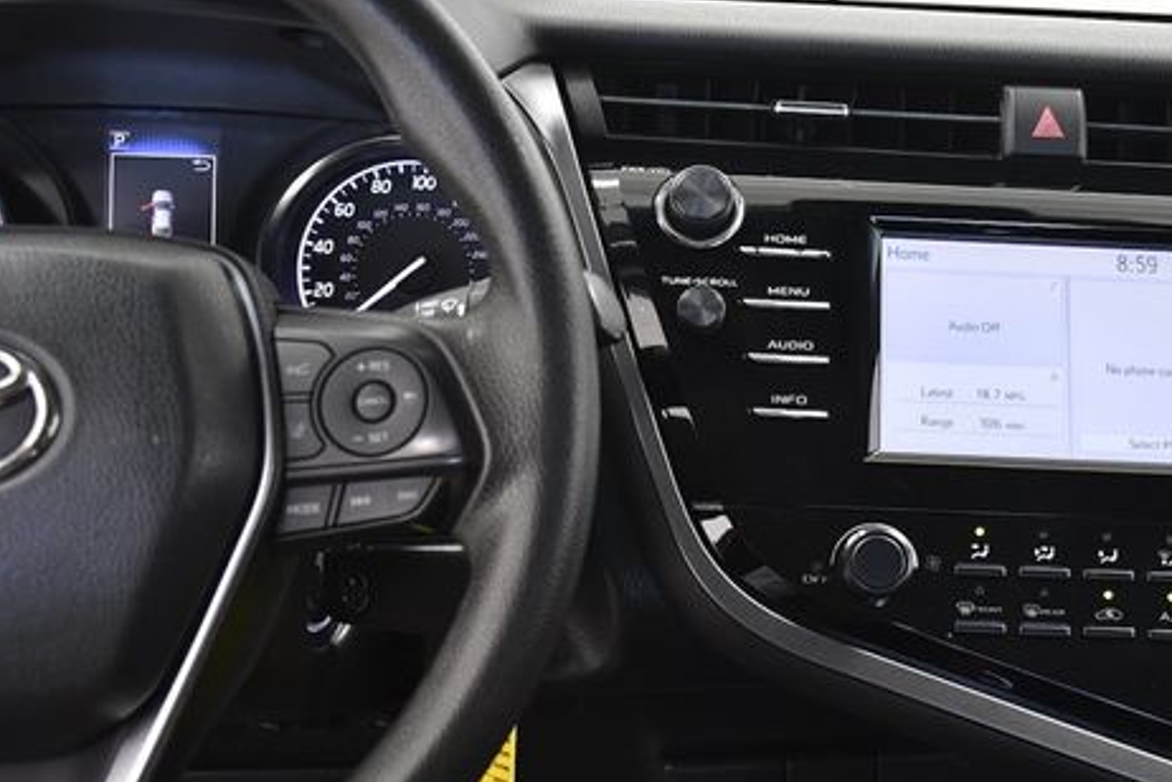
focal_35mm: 54
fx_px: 1758
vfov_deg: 25.0
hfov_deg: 36.6
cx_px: 746
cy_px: 458
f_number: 4.5
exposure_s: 1/250
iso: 2500
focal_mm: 26
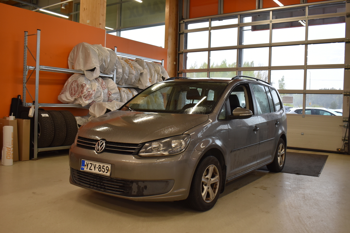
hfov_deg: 57.2
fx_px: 321
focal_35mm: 33
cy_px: 116
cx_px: 175
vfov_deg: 40.0
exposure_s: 1/125
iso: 400
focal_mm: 22
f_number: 5.6
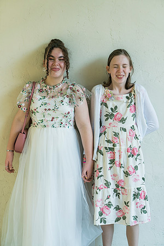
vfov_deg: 37.5
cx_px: 82
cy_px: 123
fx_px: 362
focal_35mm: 53
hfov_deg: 25.5
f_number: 2.8
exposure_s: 1/250
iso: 400
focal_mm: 53
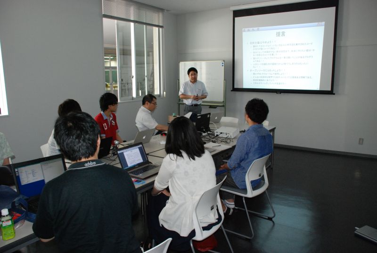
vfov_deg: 48.1
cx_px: 188
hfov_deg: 67.3
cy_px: 126
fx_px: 283
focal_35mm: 27
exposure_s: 1/60
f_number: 5
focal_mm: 18
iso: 1000
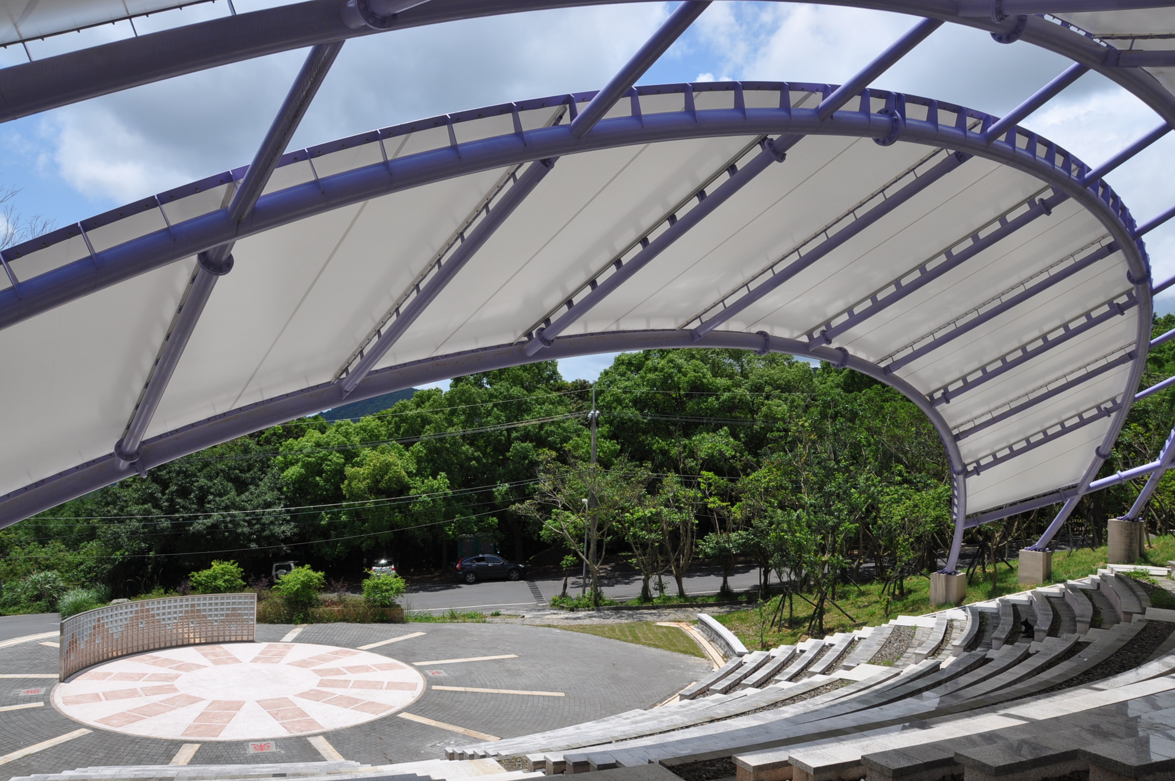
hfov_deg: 67.4
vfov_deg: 47.8
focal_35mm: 27
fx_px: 880
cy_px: 390
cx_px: 588
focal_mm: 18
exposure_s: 1/400
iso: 200
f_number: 10
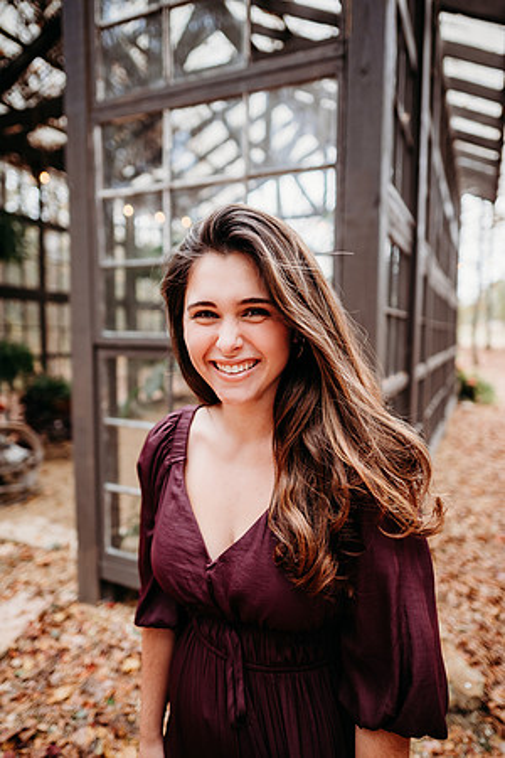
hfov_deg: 53.1
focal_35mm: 24
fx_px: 505
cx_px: 252
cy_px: 379
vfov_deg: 73.7
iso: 320
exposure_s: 1/500
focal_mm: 24
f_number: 2.2
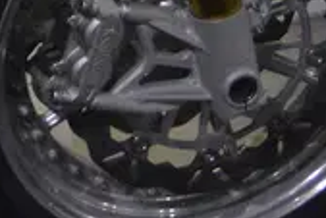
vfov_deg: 5.2
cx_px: -638
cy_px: -286
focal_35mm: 255
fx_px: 2311
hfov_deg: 7.2
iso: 400
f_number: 4
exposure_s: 1/40
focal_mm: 24
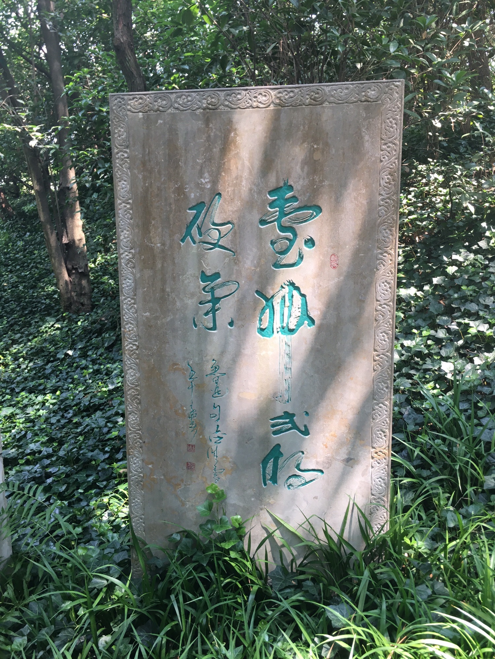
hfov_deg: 48.2
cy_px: 330
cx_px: 248
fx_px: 553
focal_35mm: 29
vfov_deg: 61.7
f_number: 2.2
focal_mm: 4.15
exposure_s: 1/33
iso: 25
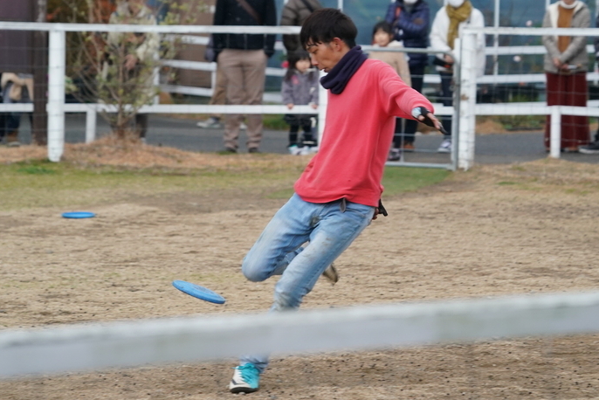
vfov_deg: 6.3
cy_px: 148
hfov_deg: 9.4
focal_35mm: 218
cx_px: 272
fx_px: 3629
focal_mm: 146
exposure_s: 1/400
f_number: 5.6
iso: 1600
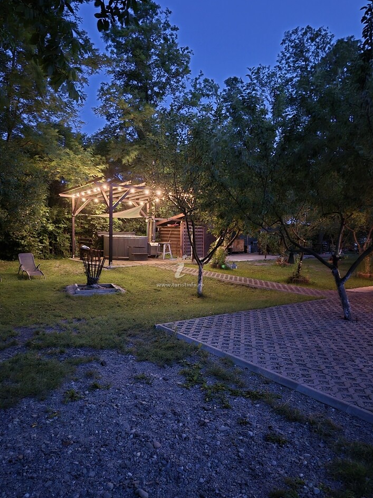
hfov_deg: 54.9
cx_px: 177
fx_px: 359
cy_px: 267
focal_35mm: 25
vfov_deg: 69.3
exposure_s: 1/11.1
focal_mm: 5.4
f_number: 1.8
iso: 3200
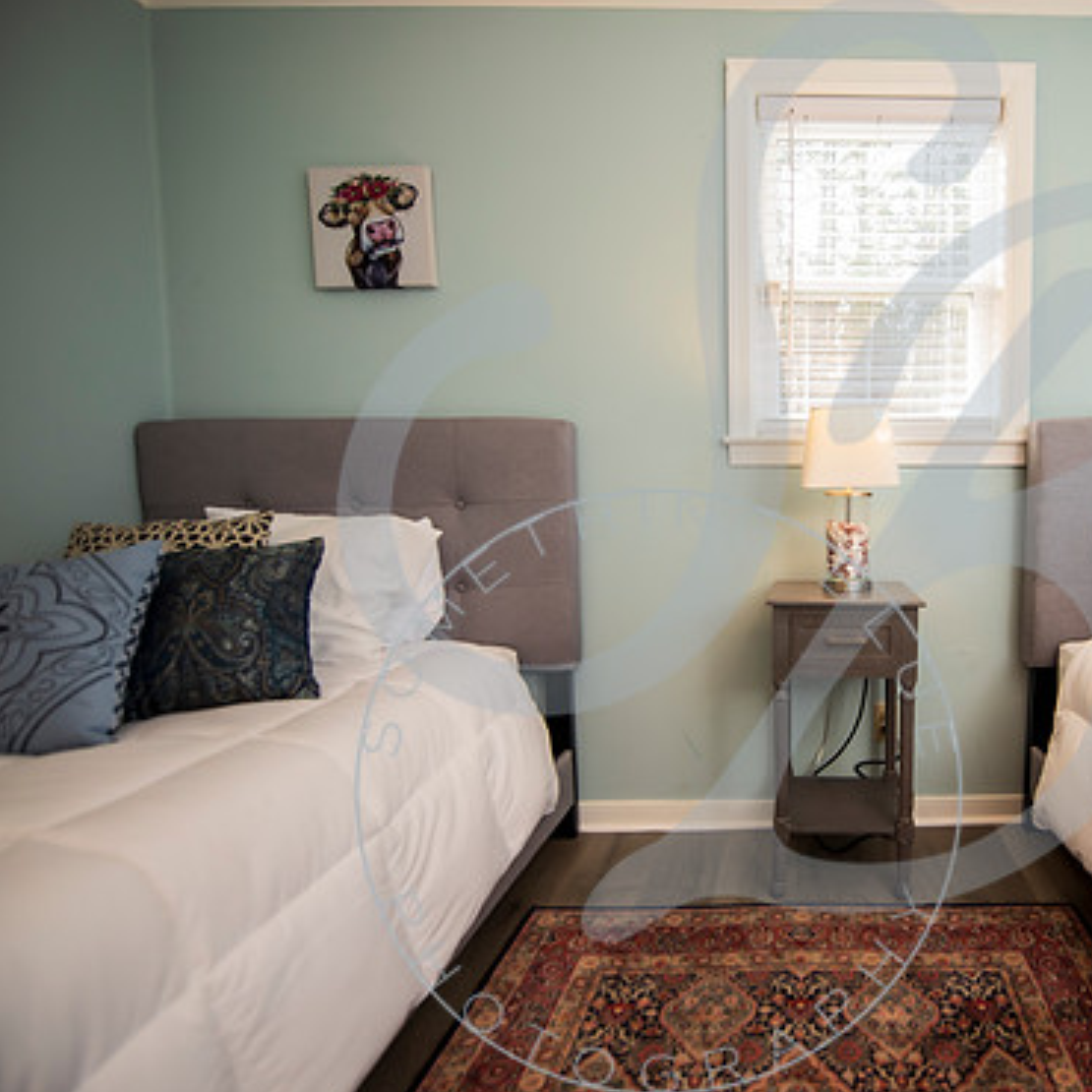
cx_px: 815
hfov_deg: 72.5
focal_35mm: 19
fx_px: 678
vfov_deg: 77.7
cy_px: 545
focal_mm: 14
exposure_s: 1/200
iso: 400
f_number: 2.8
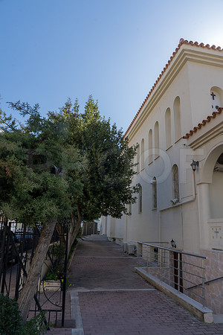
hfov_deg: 53.1
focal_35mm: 24
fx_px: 223
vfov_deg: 73.7
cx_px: 112
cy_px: 168
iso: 250
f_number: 13
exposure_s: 1/160
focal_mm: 24
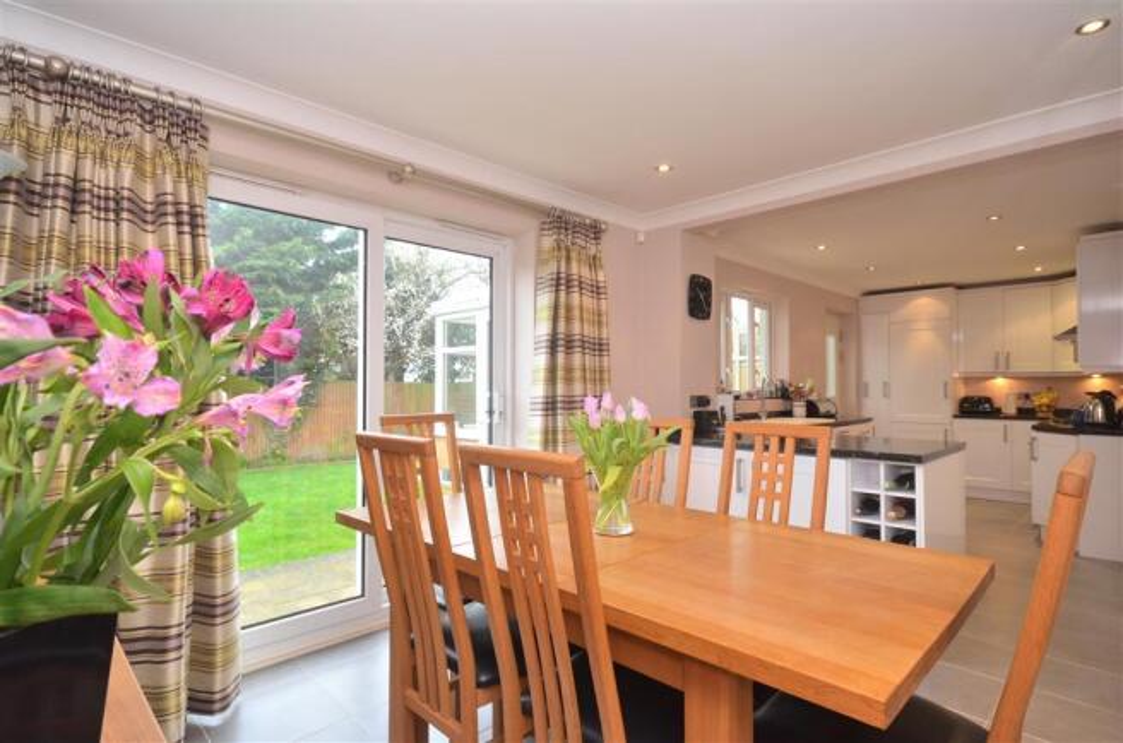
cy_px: 372
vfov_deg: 62.9
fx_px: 607
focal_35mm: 20
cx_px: 562
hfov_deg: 85.6
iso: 640
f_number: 9
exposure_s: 1/15
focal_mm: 13
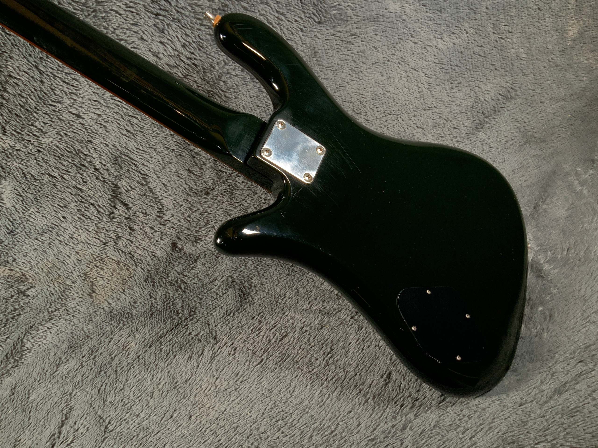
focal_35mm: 29
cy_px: 224
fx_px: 501
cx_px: 299
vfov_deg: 48.2
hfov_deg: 61.7
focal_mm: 3
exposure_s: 1/104
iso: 64
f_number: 1.8
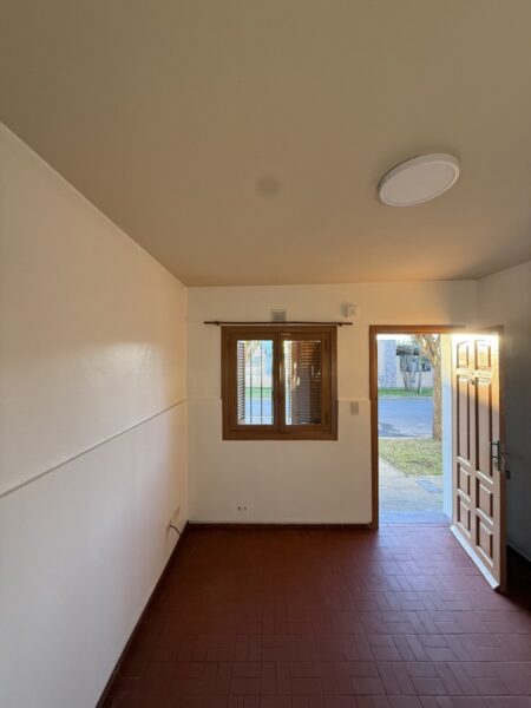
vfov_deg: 102.1
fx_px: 286
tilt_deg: +4.3
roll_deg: +0.1
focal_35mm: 14
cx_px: 266
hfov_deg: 85.7
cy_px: 354
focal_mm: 2.22
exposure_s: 1/99
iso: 160
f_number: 2.2
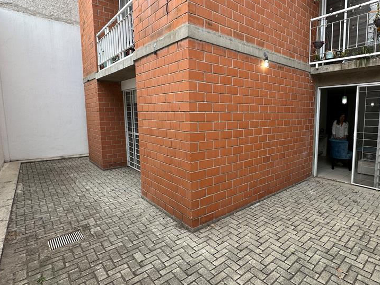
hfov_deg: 80.0
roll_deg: +1.1
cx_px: 241
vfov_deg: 66.0
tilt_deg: -6.0
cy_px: 137
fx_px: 220
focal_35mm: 20
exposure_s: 1/197
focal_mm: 2.22
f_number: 2.2
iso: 40
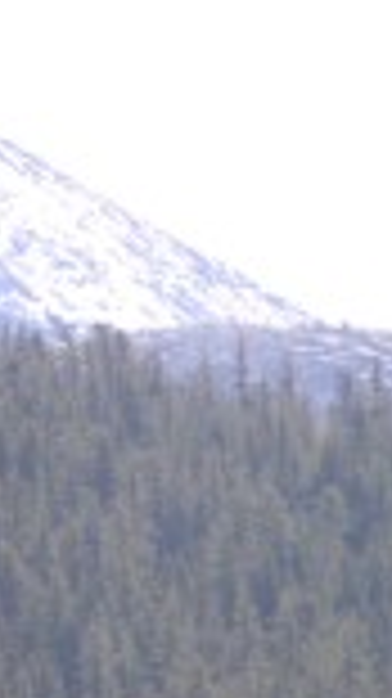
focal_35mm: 593
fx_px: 10976
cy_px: 1193
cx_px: 703
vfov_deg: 3.6
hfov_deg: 2.0
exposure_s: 1/198
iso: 50
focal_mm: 27.3
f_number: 4.1
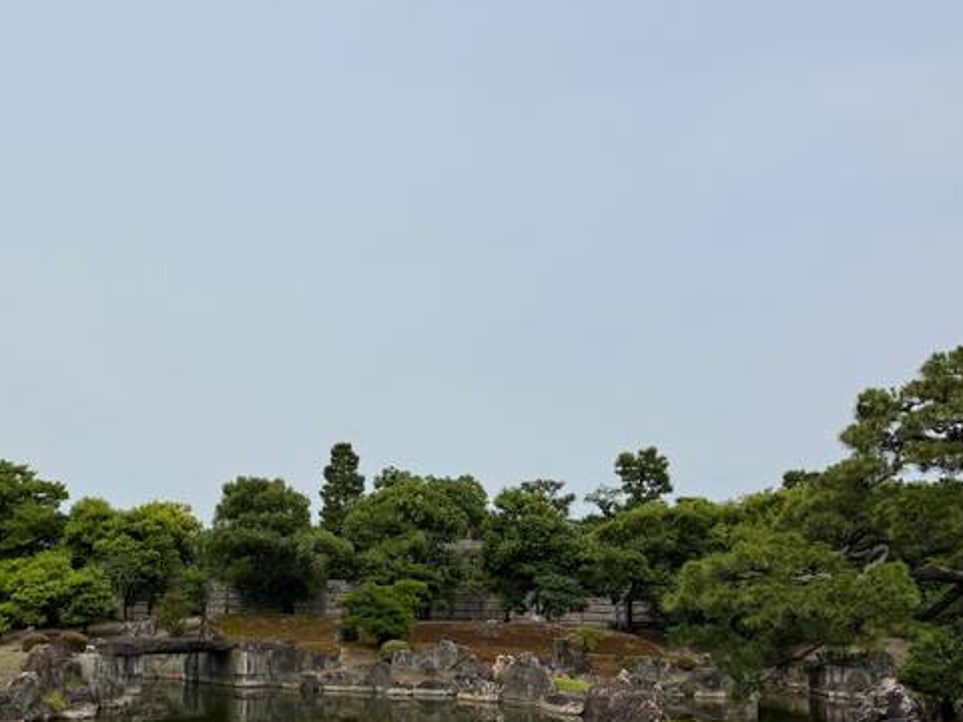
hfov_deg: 49.7
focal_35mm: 36
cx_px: 263
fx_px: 1002
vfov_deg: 38.9
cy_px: 517
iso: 80
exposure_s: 1/8130
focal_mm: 6.76
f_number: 1.78
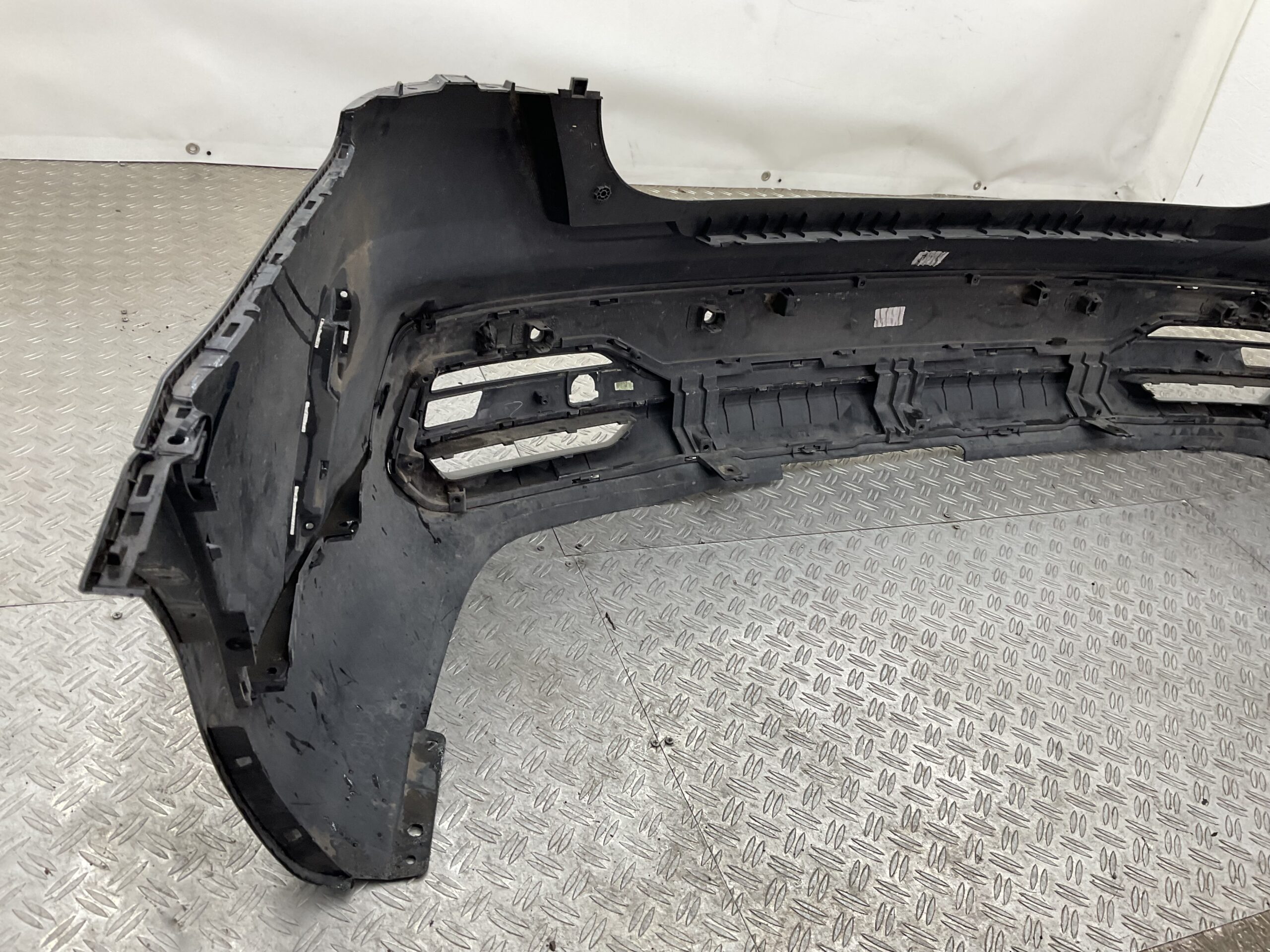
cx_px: 635
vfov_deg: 48.2
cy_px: 476
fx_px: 1064
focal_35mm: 29
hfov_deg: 61.7
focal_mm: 3
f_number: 1.8
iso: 50
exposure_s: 1/120
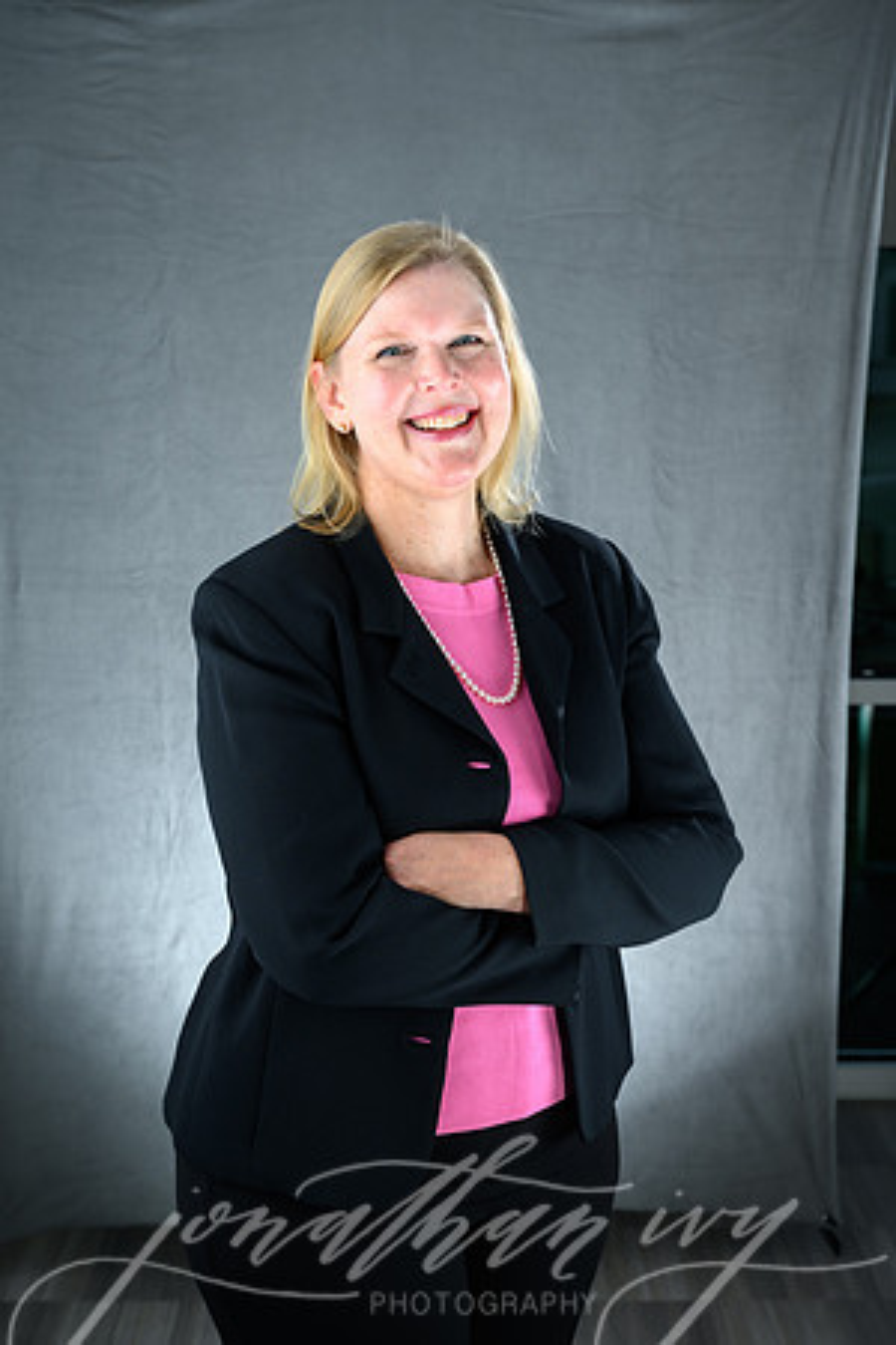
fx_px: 2091
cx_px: 448
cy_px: 672
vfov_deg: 35.6
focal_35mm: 56
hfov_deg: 24.2
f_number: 7.1
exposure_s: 1/200
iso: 100
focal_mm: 56
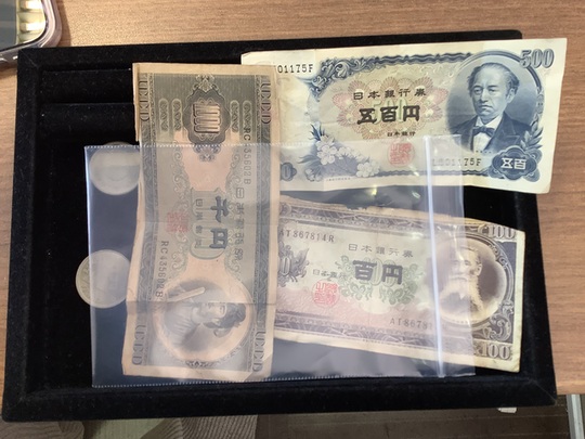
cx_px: 292
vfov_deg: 45.4
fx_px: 524
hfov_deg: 58.4
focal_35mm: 31
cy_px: 220
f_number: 2.4
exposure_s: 1/50
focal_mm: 3.3
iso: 80
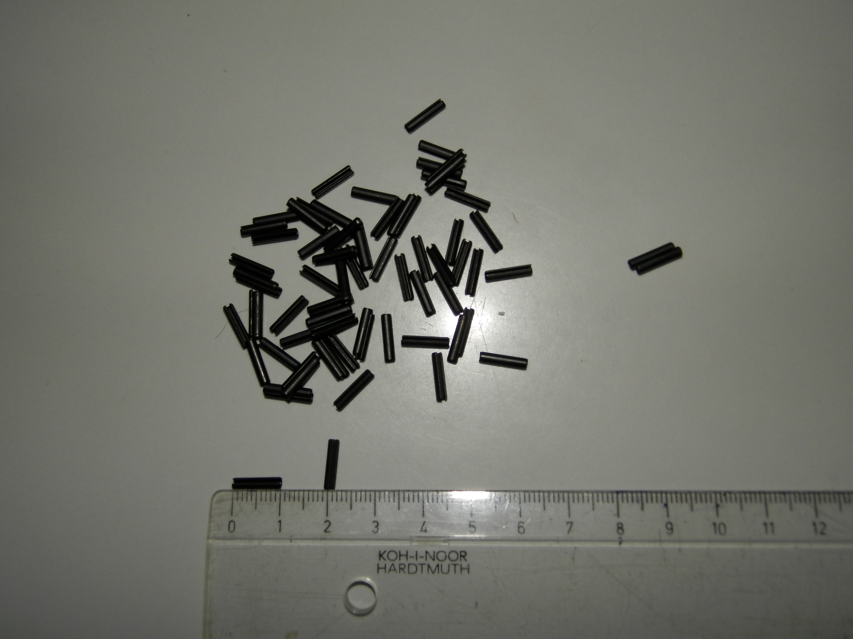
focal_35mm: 31
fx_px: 764
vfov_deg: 45.4
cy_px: 320
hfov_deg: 58.4
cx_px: 426
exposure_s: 1/80
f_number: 9.1
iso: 100
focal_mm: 5.5
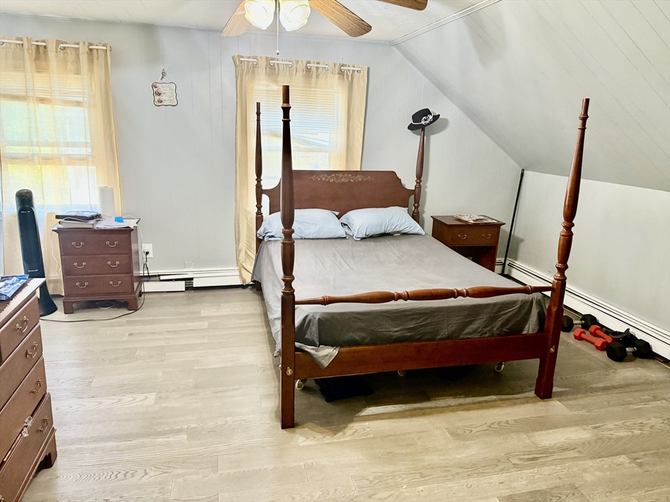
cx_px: 335
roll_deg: -0.8
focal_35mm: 24
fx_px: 465
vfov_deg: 56.8
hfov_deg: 71.6
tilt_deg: -12.6
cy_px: 251
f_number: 1.78
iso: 500
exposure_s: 1/60
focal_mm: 6.76
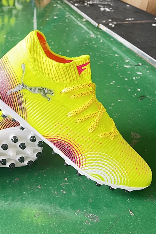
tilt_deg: -36.4
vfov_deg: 51.9
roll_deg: +0.3
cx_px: 4
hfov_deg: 33.2
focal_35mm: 37
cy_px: 118
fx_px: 240
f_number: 1.5
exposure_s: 1/79
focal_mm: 5.7
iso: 125
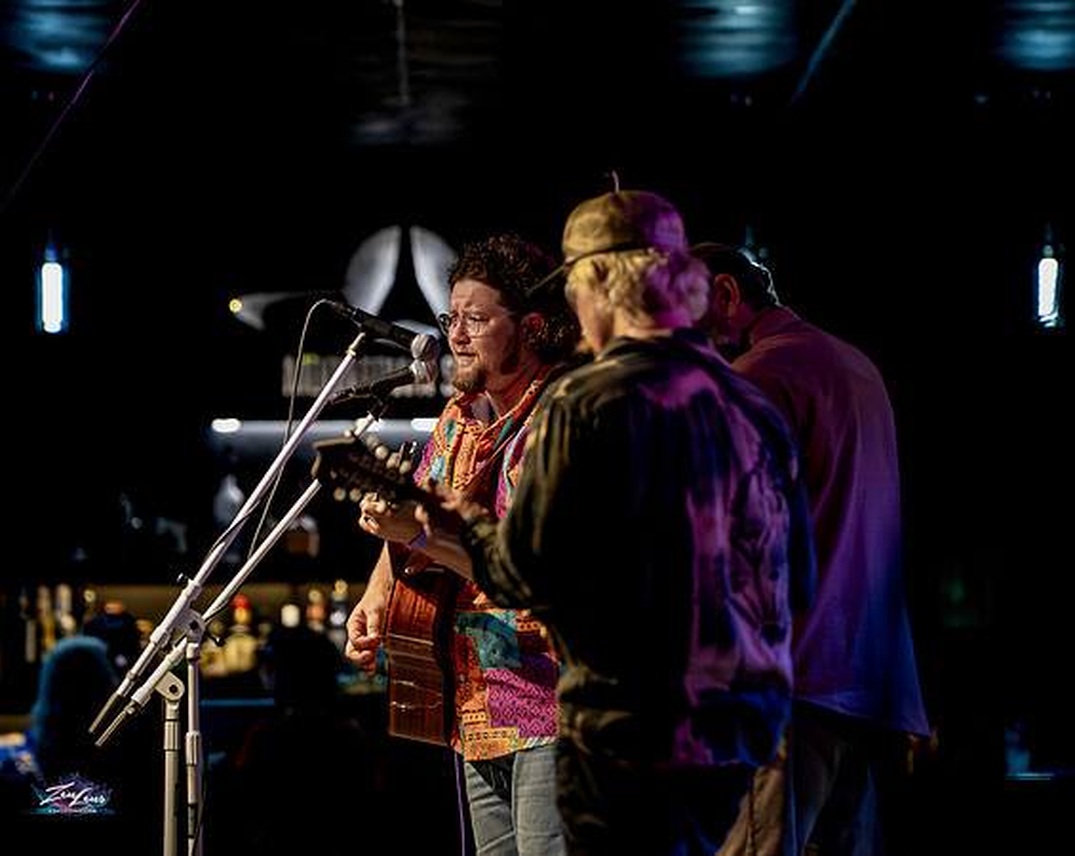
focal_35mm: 253
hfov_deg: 7.7
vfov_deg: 6.1
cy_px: 487
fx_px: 8033
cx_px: 631
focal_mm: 150
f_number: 2.8
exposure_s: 1/400
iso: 10000
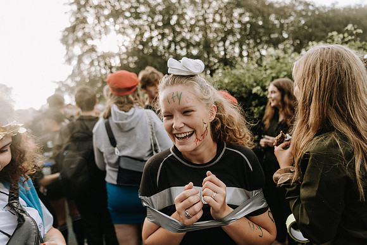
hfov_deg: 73.7
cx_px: 184
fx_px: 245
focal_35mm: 24
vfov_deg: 53.2
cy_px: 122
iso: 180
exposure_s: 1/400
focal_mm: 24
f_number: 2.8
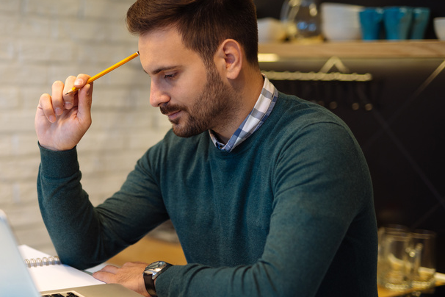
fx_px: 865
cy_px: 146
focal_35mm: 70
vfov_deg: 19.5
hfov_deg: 28.6
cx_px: 134
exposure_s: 1/200
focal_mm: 50
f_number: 1.8
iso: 400
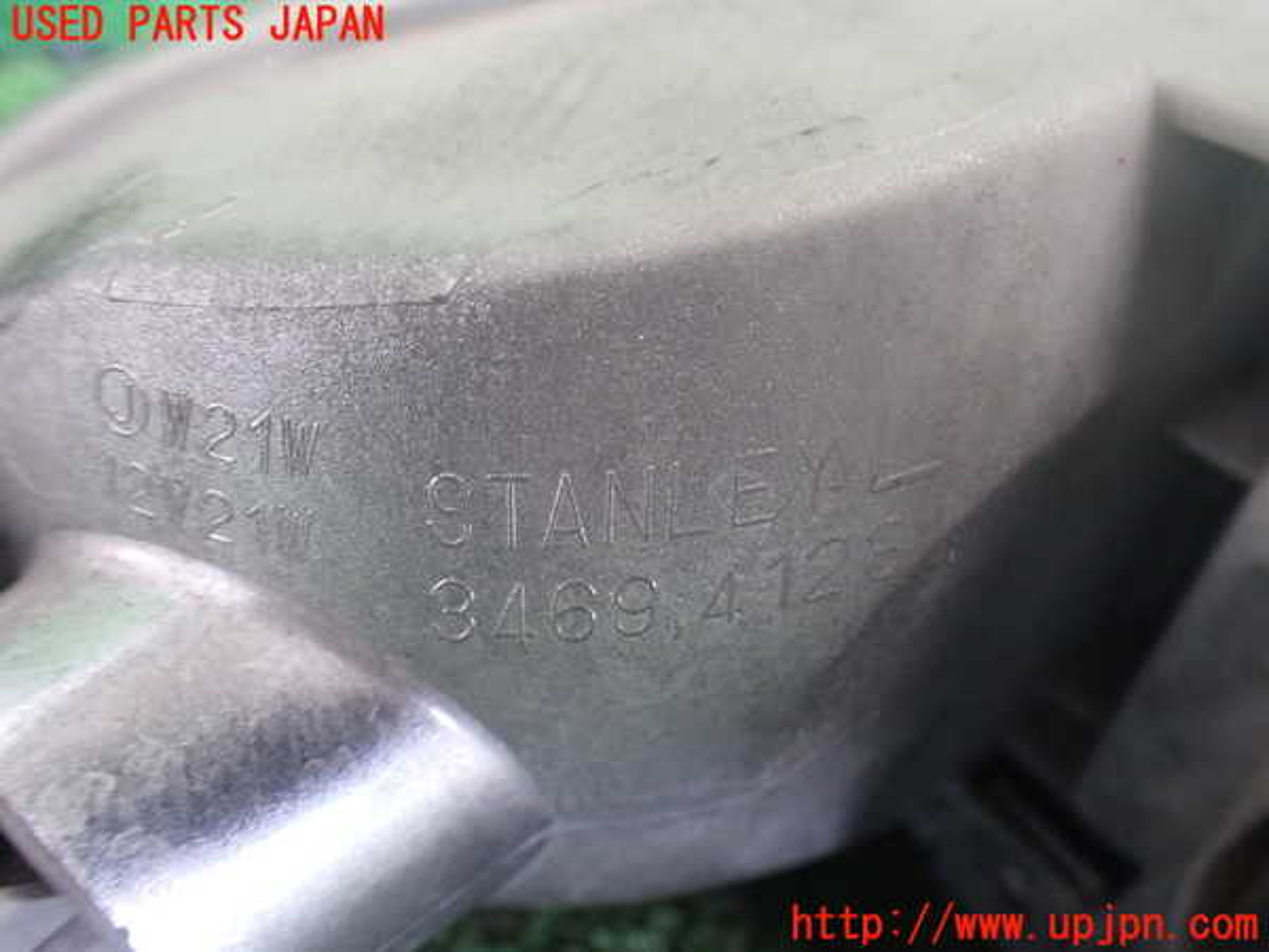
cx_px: 634
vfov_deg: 46.8
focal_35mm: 30
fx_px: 1100
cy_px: 476
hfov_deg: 60.0
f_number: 2.3
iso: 800
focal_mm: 5.4
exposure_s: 1/60
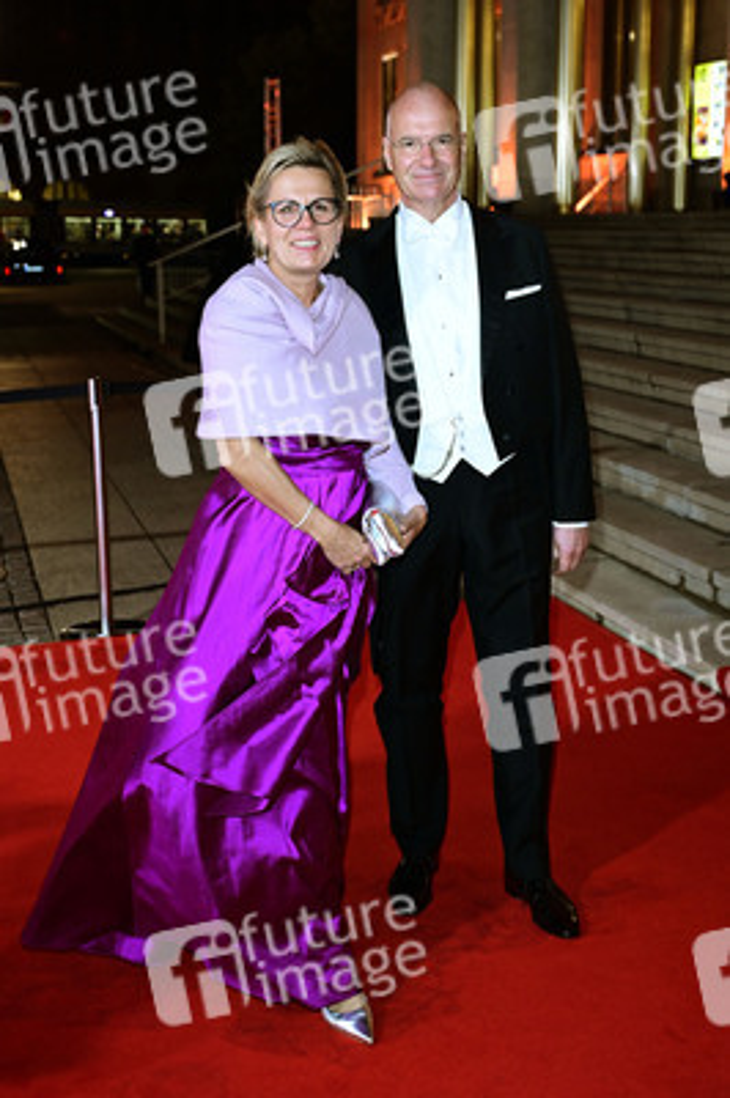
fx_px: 1188
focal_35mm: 39
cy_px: 549
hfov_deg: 34.2
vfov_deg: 49.6
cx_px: 365
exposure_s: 1/200
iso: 5000
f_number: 4
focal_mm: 39
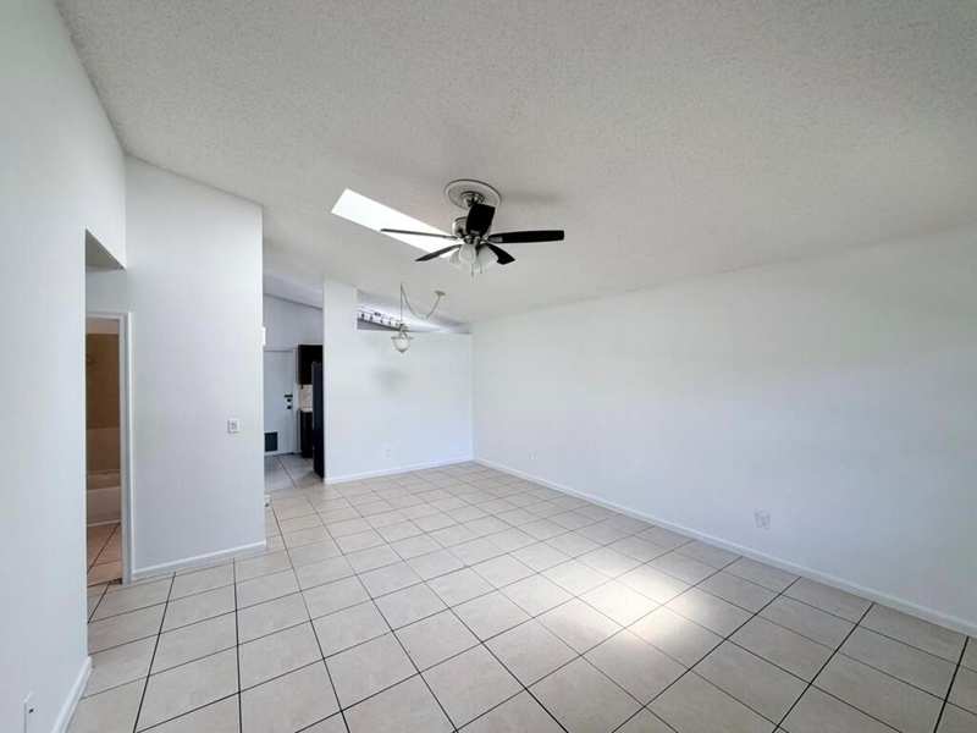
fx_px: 395
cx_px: 488
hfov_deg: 102.1
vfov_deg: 85.7
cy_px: 366
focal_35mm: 14
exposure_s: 1/121
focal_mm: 2.22
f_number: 2.2
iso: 125
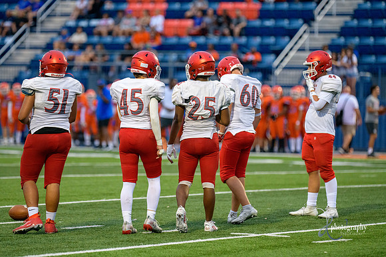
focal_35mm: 220
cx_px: 193
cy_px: 128
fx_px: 2359
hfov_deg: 9.4
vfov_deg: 6.2
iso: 2500
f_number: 2.8
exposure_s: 1/2000
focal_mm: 220
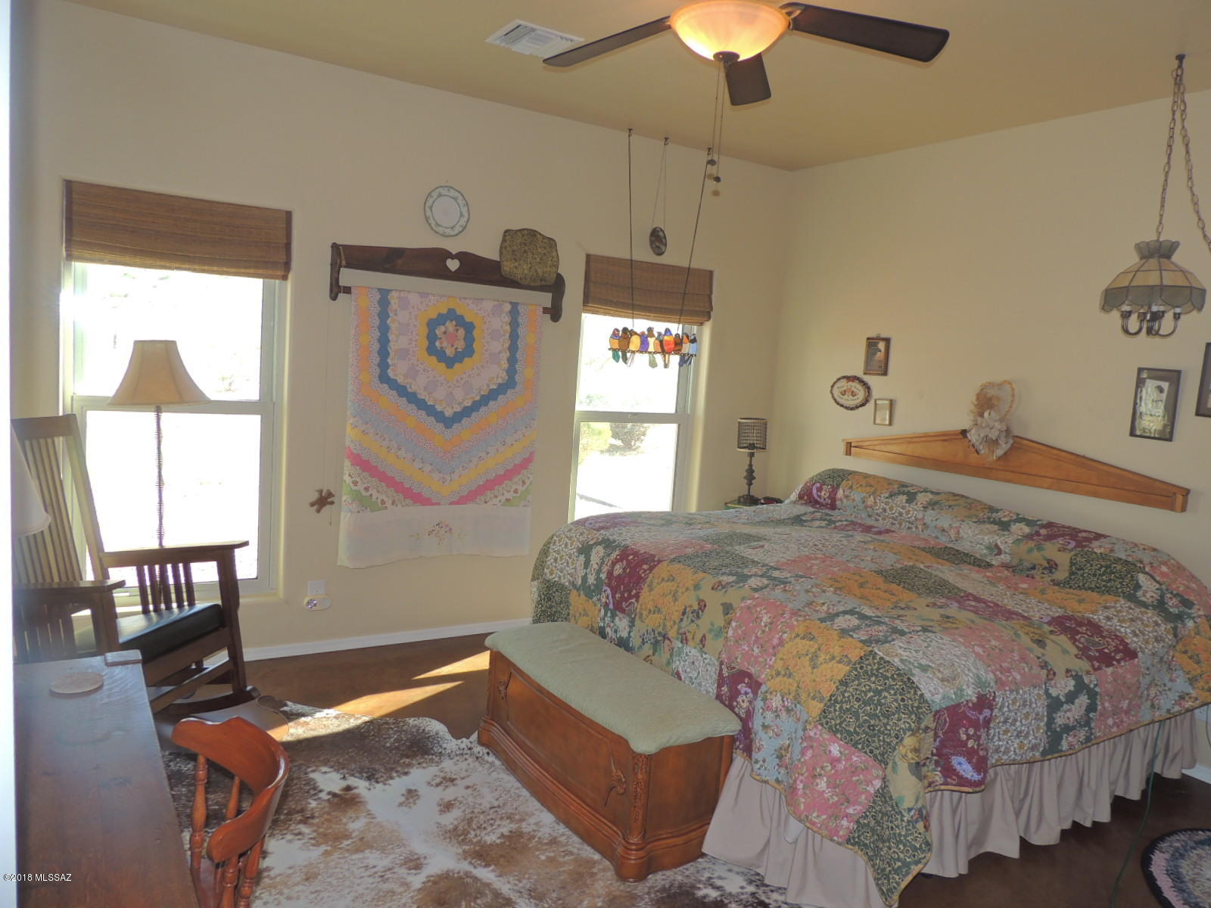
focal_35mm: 24
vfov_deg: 56.8
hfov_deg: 71.6
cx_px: 606
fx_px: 840
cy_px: 454
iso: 100
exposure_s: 1/40
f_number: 3
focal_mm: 4.3
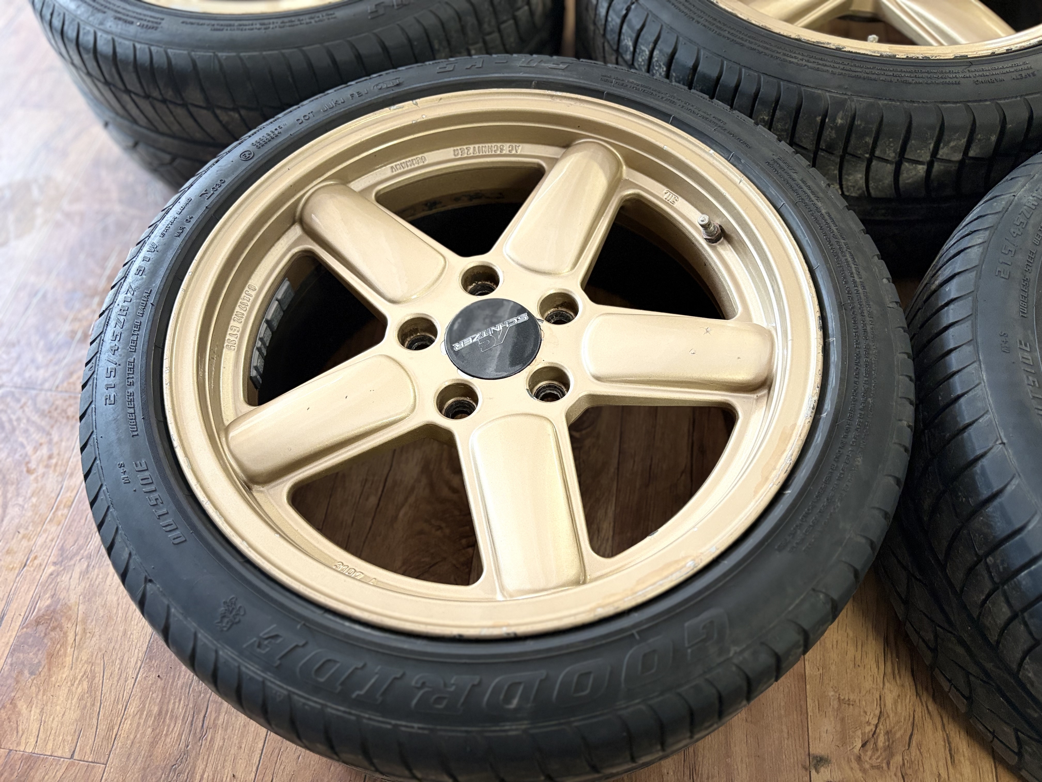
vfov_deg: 53.1
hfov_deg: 67.3
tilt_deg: -59.9
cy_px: 391
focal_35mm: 26
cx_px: 521
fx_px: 783
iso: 250
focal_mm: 5.96
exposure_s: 1/60
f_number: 1.6
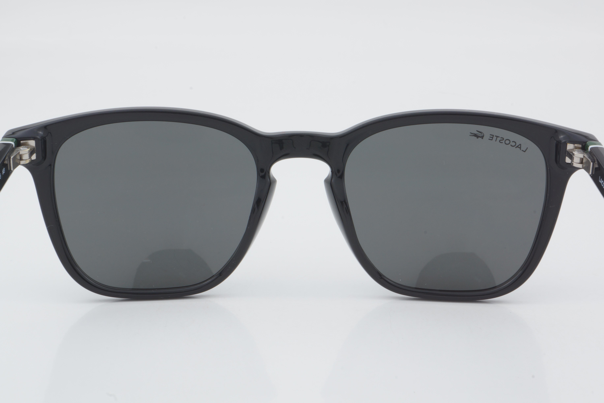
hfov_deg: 24.6
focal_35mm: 82
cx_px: 302
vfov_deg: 16.6
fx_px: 1384
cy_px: 202
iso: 100
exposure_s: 1/3
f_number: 32
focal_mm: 55
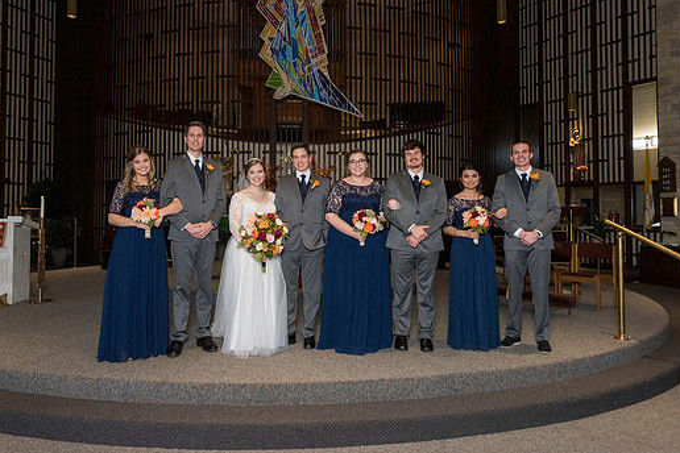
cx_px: 318
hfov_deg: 67.3
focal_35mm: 27
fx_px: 510
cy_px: 201
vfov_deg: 47.8
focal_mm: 24
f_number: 6.3
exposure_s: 1/160
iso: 1250
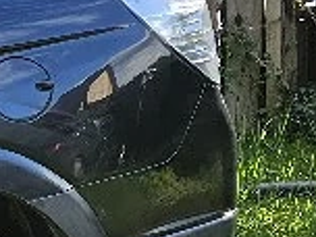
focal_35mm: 151
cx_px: -694
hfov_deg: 9.5
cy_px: 208
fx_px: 1378
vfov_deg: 9.8
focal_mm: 6.3
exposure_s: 1/222
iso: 20
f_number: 1.7
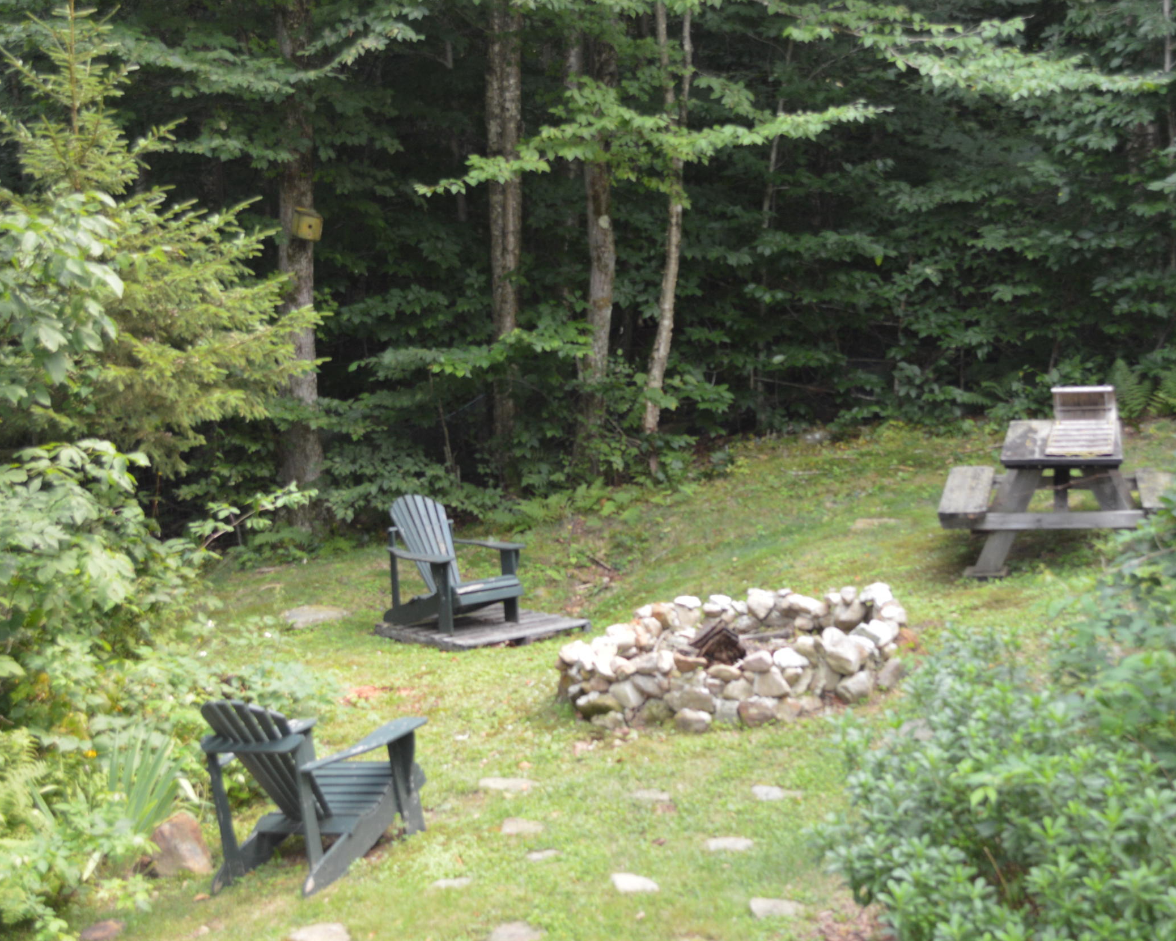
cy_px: 464
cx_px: 661
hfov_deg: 30.9
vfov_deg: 25.0
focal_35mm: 61
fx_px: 2123
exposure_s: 1/125
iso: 400
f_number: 4.5
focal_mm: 30
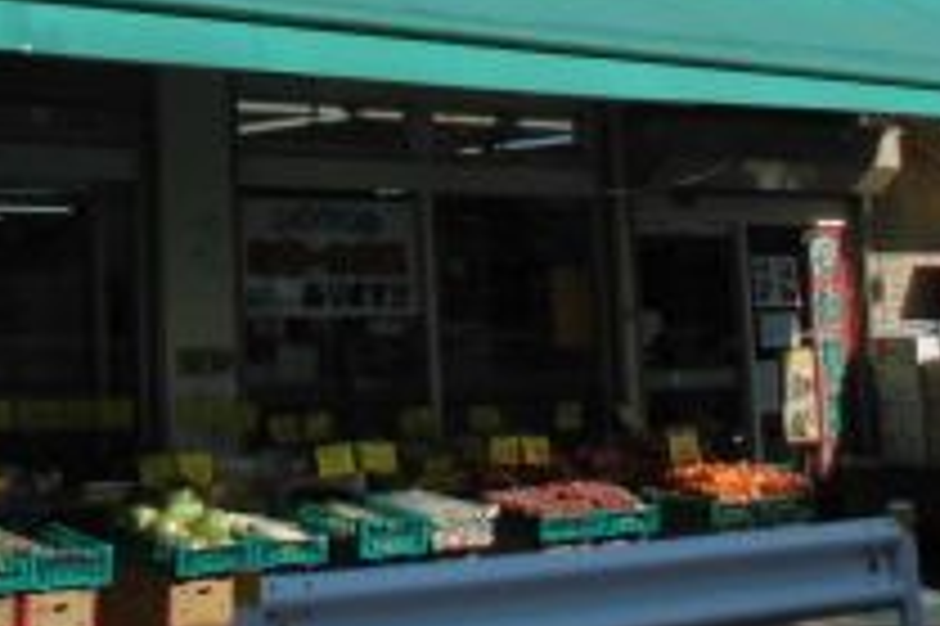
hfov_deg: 23.6
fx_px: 2165
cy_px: -212
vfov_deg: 15.5
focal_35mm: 83
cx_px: 31
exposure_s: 1/800
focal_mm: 4.6
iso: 100
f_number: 3.5
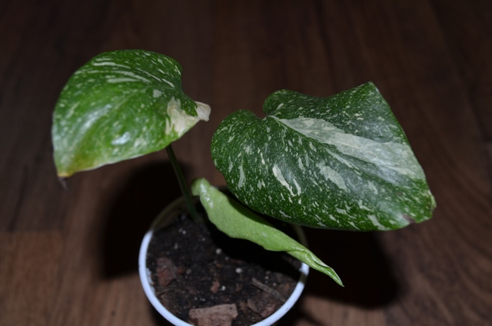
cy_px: 163
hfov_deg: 49.6
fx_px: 532
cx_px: 246
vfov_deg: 34.1
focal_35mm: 39
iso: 200
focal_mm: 26
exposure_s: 1/125
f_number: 5.6
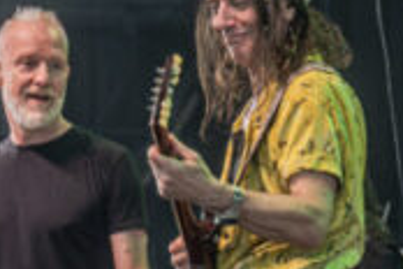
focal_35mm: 882
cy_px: 284
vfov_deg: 1.6
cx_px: -7
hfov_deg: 2.3
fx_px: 9873
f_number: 8
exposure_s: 1/100
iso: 2000
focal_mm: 240
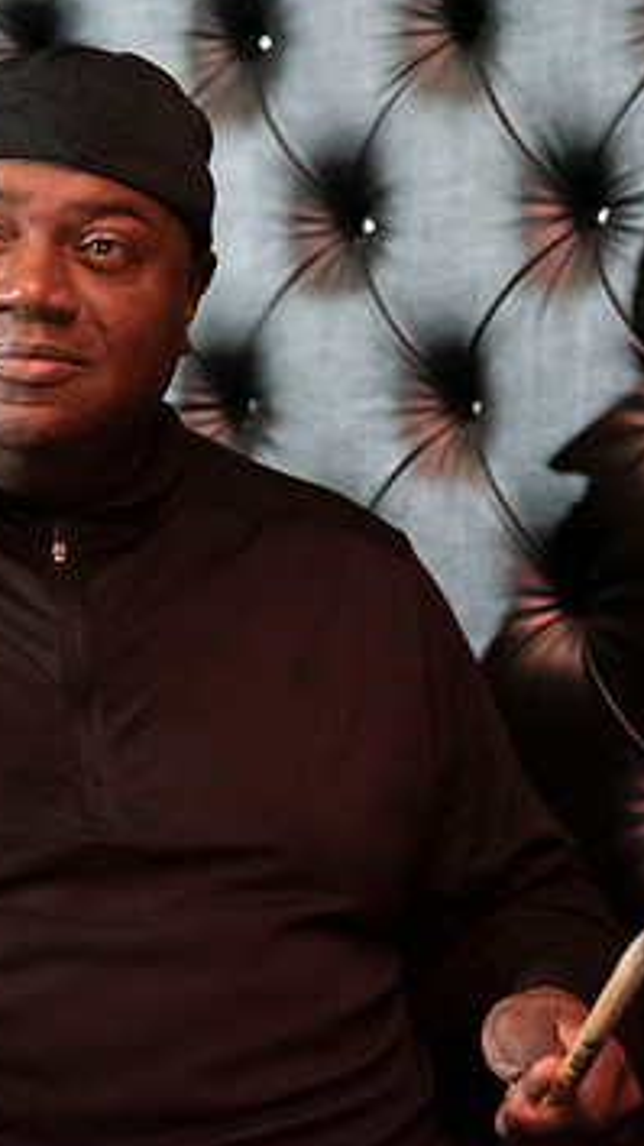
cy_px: 533
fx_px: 4951
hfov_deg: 7.4
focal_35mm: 163
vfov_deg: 13.2
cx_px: 10
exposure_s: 1/200
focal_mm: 95
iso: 6400
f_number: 4
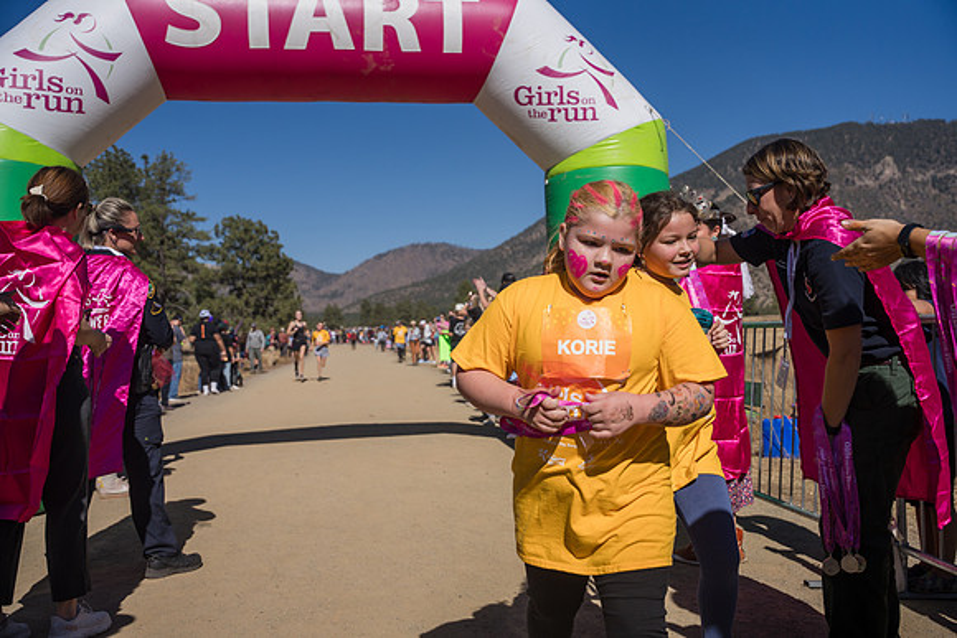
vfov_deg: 36.6
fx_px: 965
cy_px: 319
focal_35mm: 36
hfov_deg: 52.7
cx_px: 478
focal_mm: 36.3
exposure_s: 1/8000
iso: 320
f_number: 4
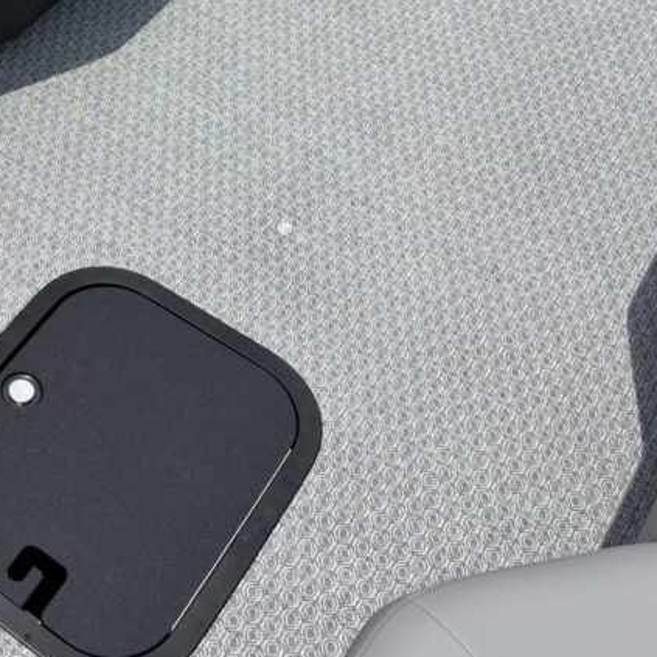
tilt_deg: -45.3
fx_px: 1245
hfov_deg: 27.1
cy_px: 71
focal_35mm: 58
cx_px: -64
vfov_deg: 28.5
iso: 50
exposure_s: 1/3937
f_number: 1.6
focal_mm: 5.96
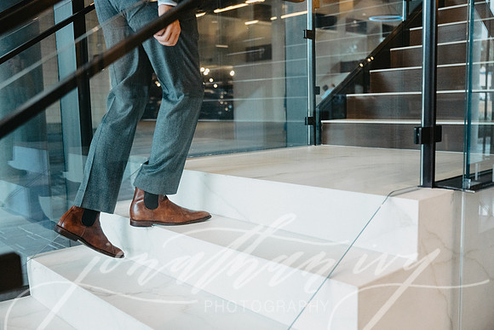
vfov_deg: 36.9
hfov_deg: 53.1
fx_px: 494
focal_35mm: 36
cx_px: 247
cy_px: 165
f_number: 2.8
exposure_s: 1/800
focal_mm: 36
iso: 2000
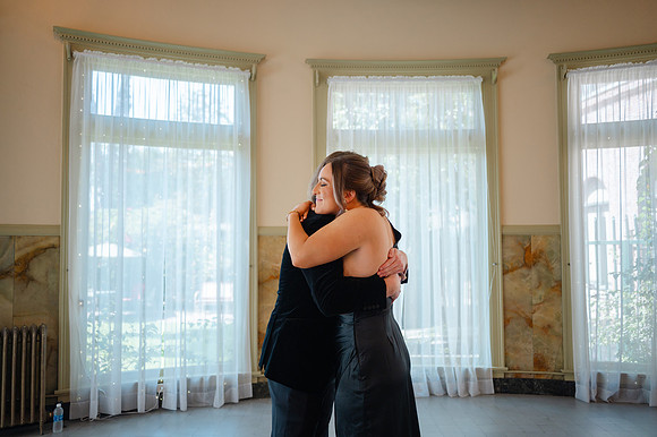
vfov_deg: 46.4
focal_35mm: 28
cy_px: 218
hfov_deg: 65.5
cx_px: 328
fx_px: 511
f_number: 2.8
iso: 100
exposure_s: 1/400
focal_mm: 28
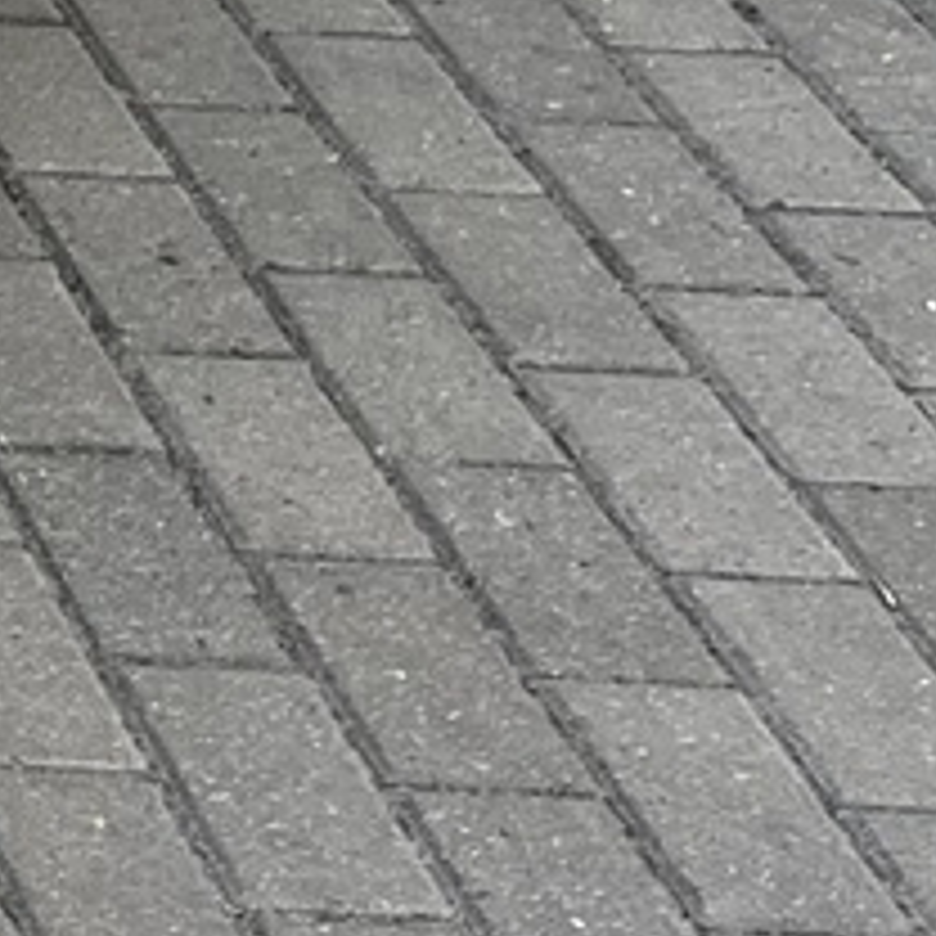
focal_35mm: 177
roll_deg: +0.7
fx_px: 5415
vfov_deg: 9.7
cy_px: -356
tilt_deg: -22.5
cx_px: -2272
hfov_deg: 7.9
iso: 40
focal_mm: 5.1
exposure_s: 1/122
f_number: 1.6
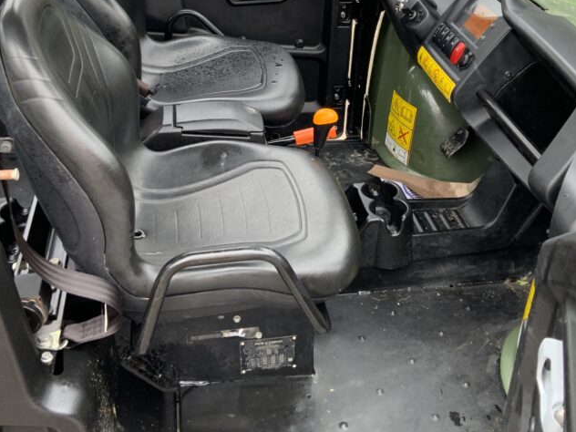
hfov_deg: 40.4
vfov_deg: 30.5
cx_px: 290
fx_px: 782
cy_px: 127
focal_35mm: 47
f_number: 1.8
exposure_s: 1/122
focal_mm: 3
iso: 25
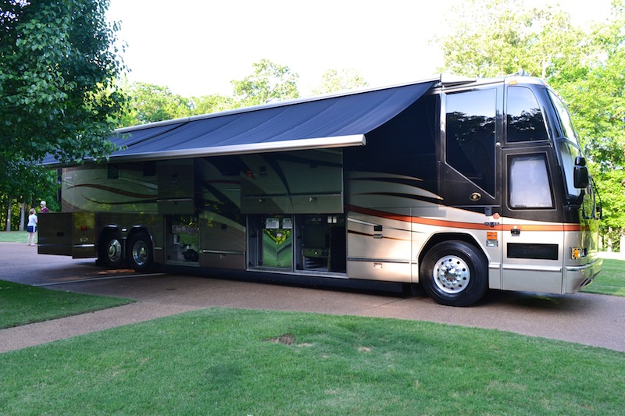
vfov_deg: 47.9
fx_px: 469
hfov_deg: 67.4
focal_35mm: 27
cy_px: 208
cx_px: 312
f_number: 8
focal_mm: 18
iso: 400
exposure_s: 1/50
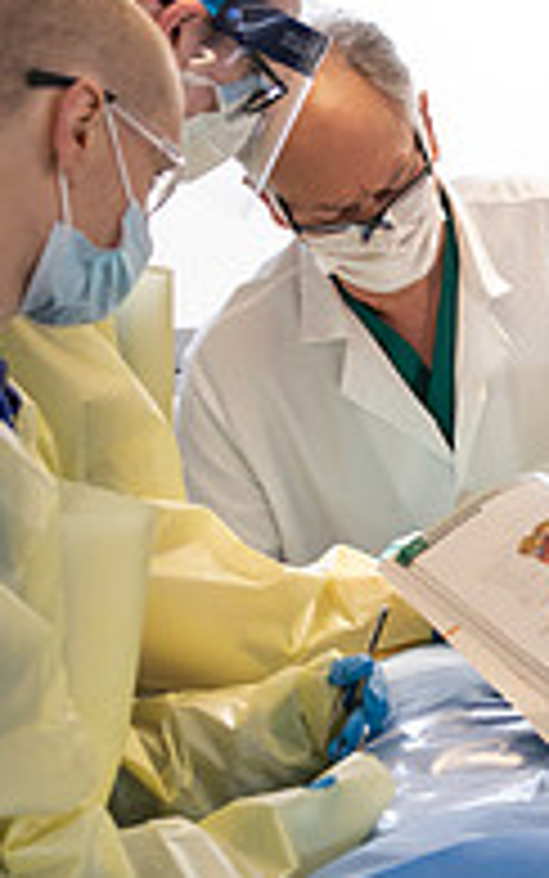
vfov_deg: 20.2
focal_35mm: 103
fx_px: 2464
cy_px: 480
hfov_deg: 12.7
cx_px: 436
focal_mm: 34
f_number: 4
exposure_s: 1/200
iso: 500
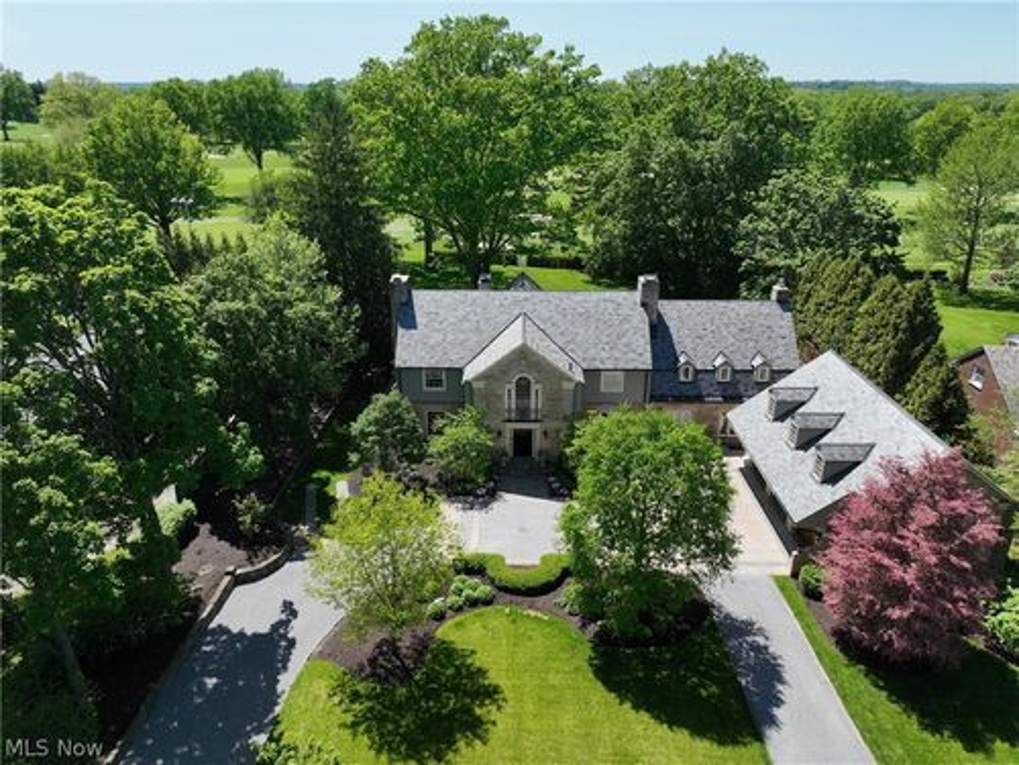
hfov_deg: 71.6
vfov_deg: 56.8
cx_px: 510
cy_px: 382
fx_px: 706
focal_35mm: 24
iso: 200
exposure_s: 1/2000
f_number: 2.8
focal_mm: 12.29
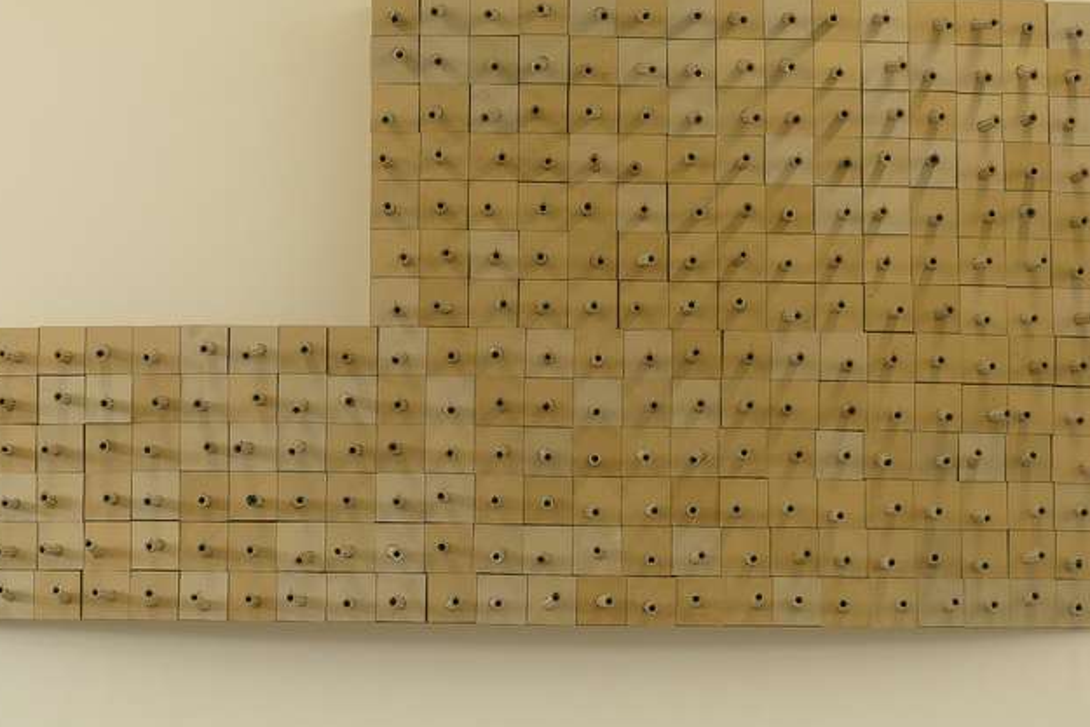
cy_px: 384
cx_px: 504
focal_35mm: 106
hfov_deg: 19.3
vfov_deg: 12.9
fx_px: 3210
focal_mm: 15
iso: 100
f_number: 6.3
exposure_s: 1/8
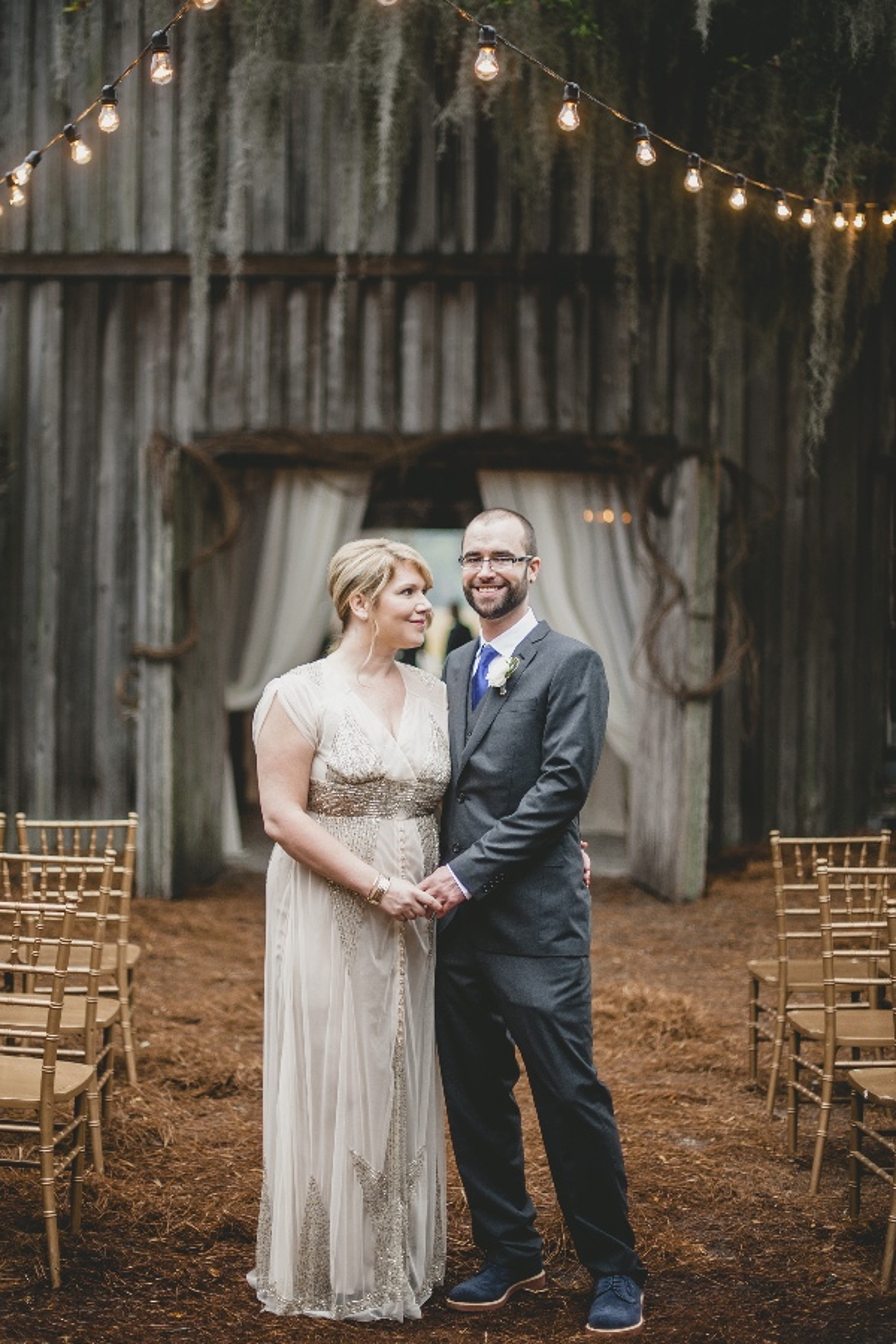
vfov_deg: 39.6
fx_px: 1867
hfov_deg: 27.0
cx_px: 448
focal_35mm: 50
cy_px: 672
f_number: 1.4
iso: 100
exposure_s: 1/125
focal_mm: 50
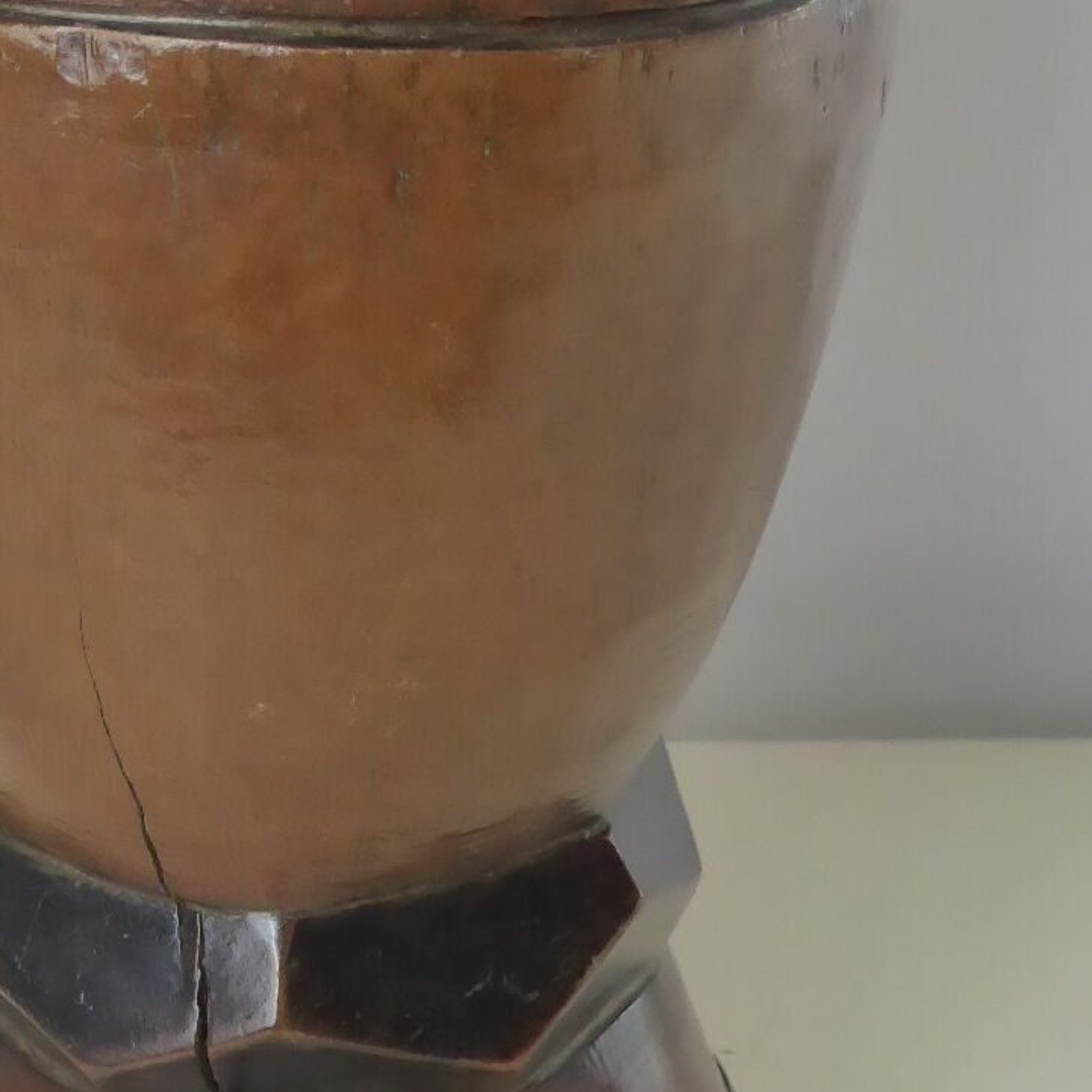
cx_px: 312
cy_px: 412
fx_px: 4211
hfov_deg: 14.7
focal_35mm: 118
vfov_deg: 14.8
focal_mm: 8.5
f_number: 4.2
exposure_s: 1/60
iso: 400
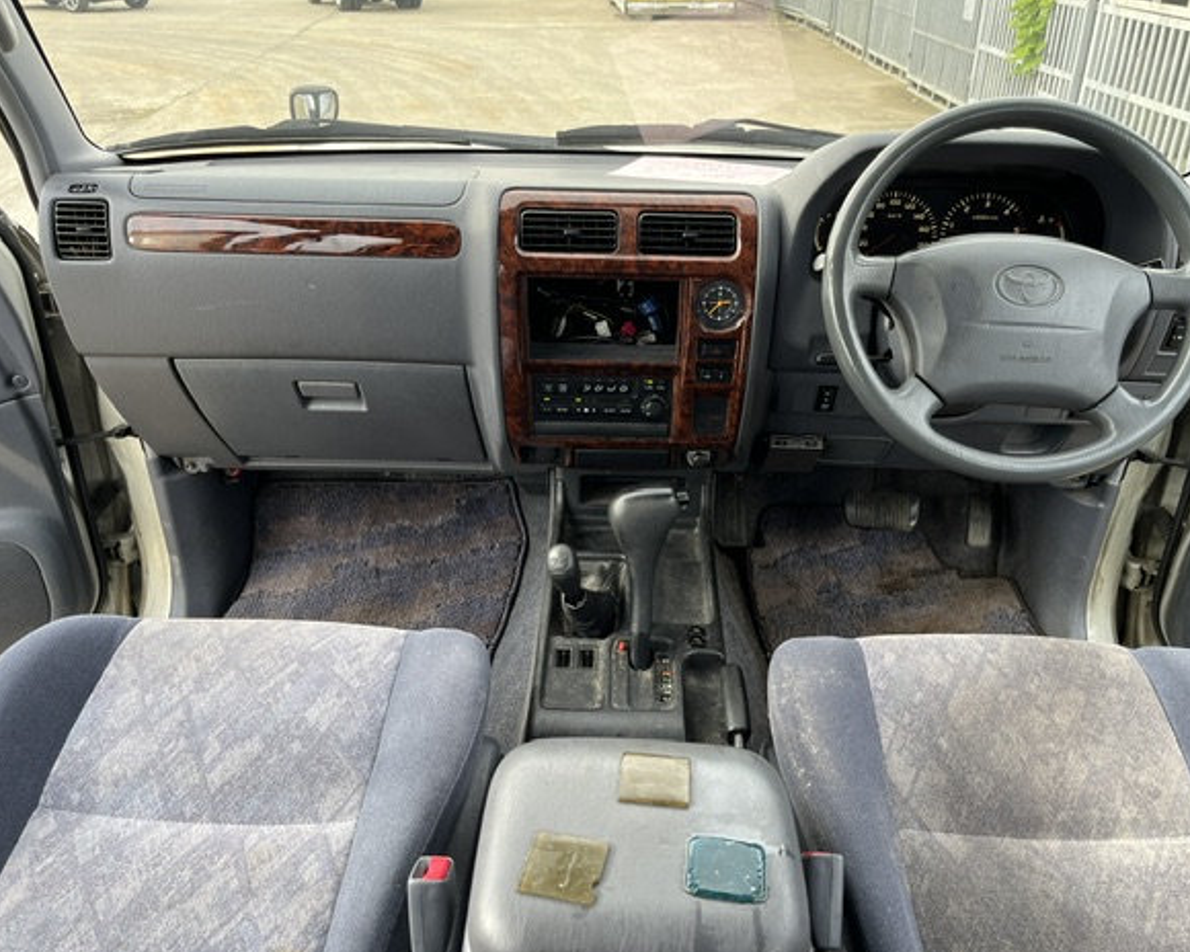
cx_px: 620
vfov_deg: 51.5
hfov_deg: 62.2
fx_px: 986
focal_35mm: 28
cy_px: 490
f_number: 1.6
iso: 50
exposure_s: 1/184
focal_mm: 5.1
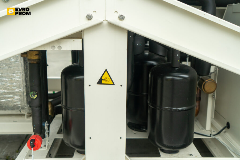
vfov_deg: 34.2
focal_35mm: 39
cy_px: 80
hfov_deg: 49.5
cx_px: 120
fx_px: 260
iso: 640
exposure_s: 1/500
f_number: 4
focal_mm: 39
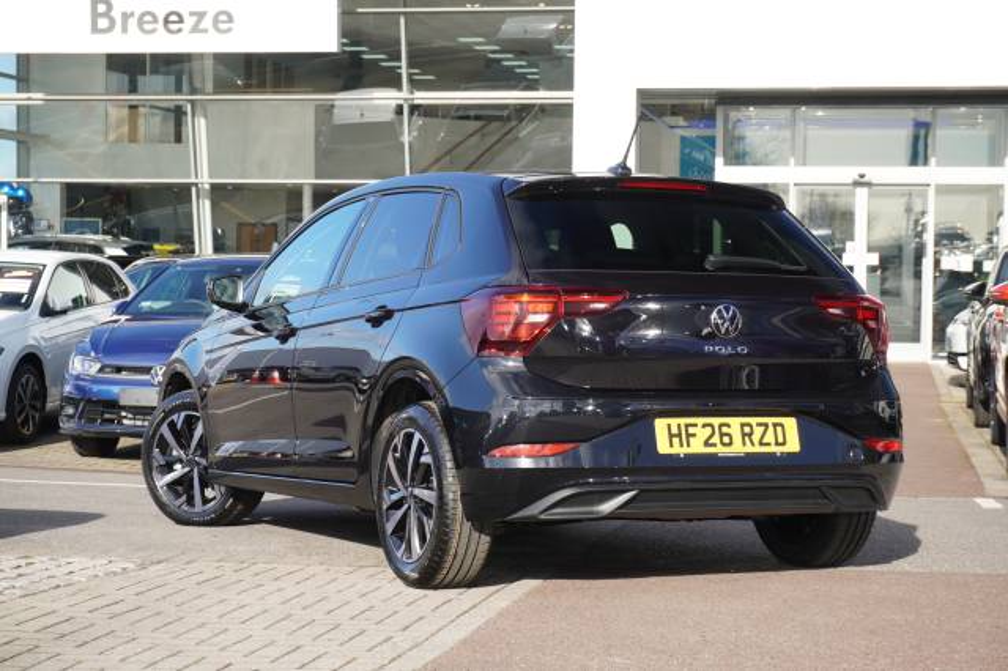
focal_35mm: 72
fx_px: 2015
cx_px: 504
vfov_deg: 18.9
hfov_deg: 28.1
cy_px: 336
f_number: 6.7
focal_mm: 48
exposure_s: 1/200
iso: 160
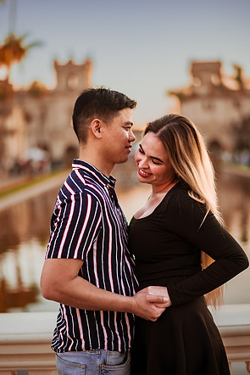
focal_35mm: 59
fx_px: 614
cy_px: 189
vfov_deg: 33.9
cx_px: 124
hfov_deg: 23.0
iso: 100
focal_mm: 58
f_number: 1.4
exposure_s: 1/800
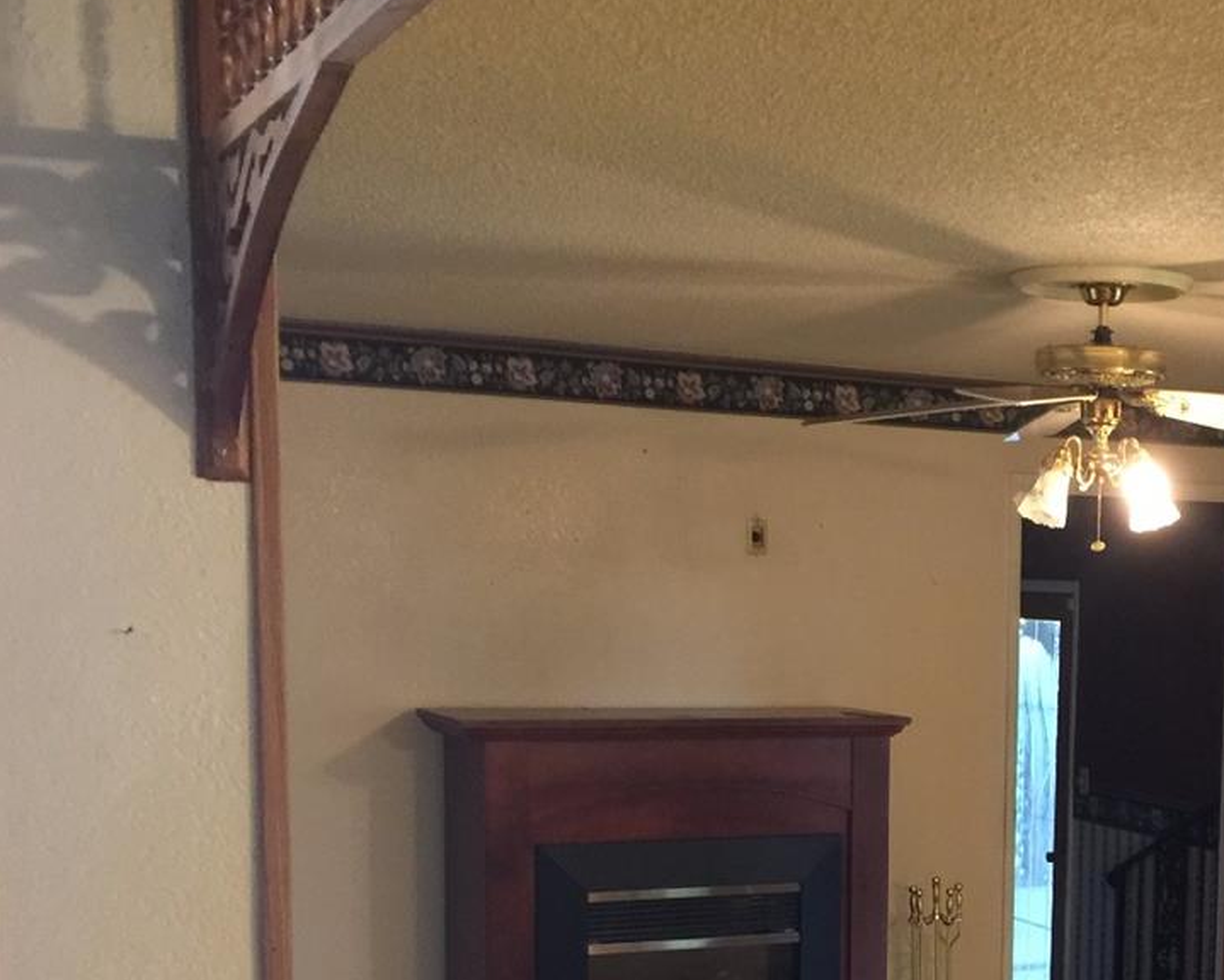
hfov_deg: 30.2
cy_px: 902
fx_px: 2138
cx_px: 1163
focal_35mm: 59
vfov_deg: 25.0
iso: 125
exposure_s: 1/10
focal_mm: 4.15
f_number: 2.2
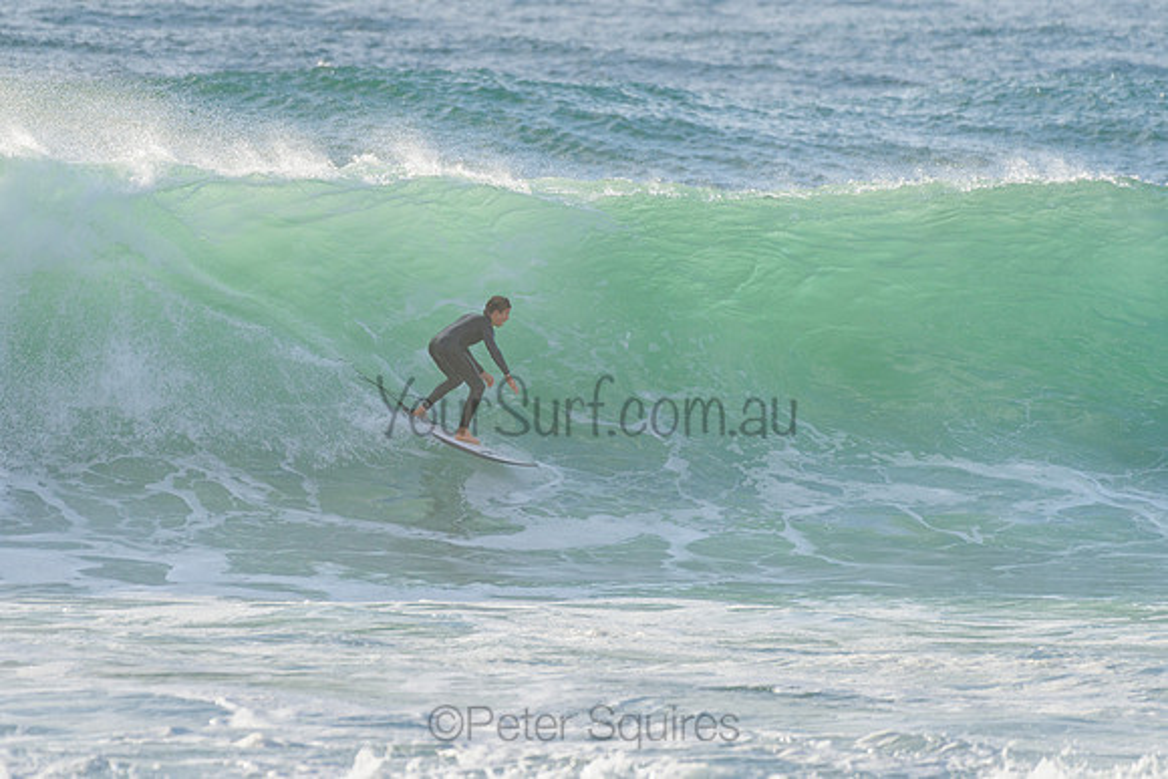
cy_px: 302
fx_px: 19869
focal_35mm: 612
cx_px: 523
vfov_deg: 2.2
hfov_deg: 3.4
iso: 400
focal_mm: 500
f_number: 5.6
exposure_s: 1/2000
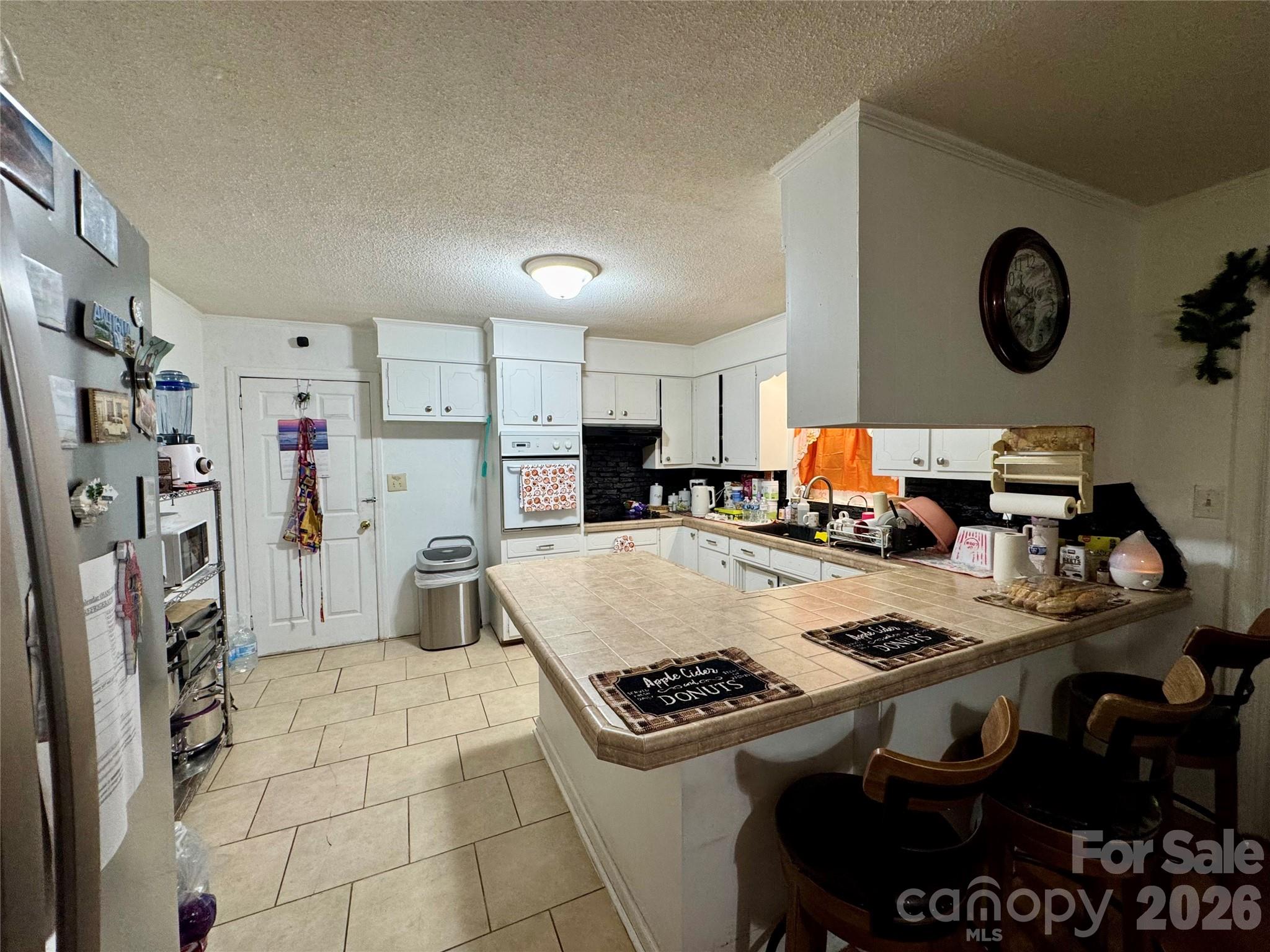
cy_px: 476
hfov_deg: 102.1
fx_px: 514
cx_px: 635
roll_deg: -0.1
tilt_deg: -3.7
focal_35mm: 14
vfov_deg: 85.7
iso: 200
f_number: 2.2
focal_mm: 2.22
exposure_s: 1/60
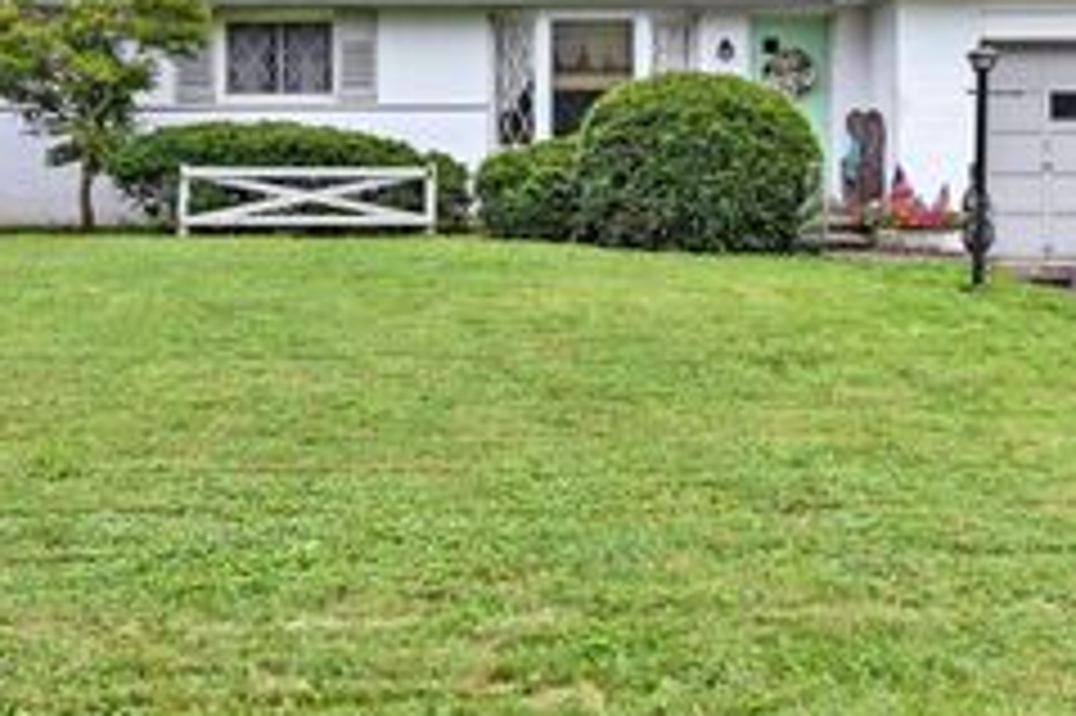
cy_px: 110
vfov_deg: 29.5
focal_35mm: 44
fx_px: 1314
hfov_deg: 44.3
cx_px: 639
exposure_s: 1/250
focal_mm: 21
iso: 160
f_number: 5.6
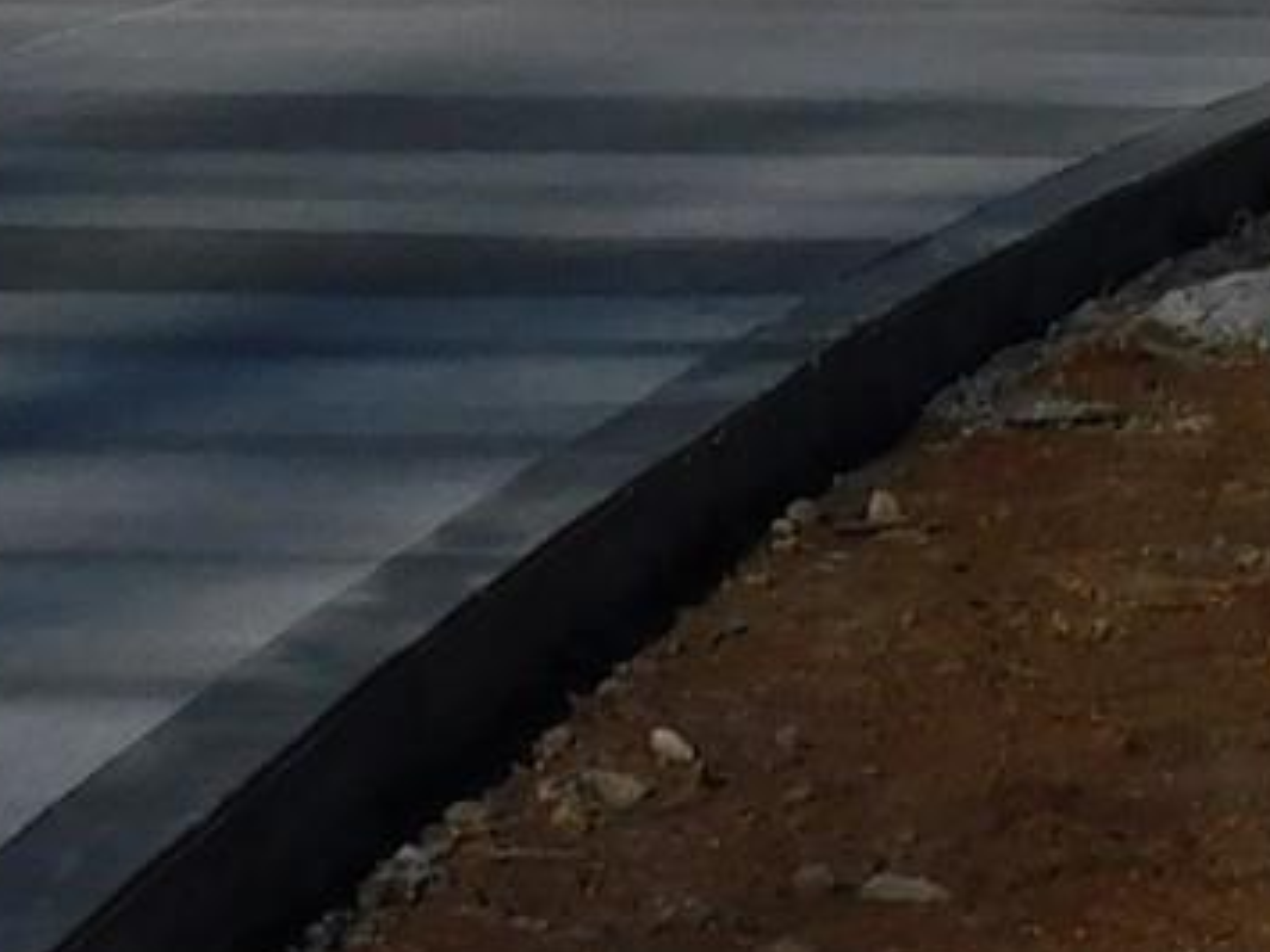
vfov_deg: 6.1
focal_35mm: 231
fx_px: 8472
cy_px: -1460
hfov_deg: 8.4
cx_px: 1950
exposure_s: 1/1600
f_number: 6
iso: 125
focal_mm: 7.2
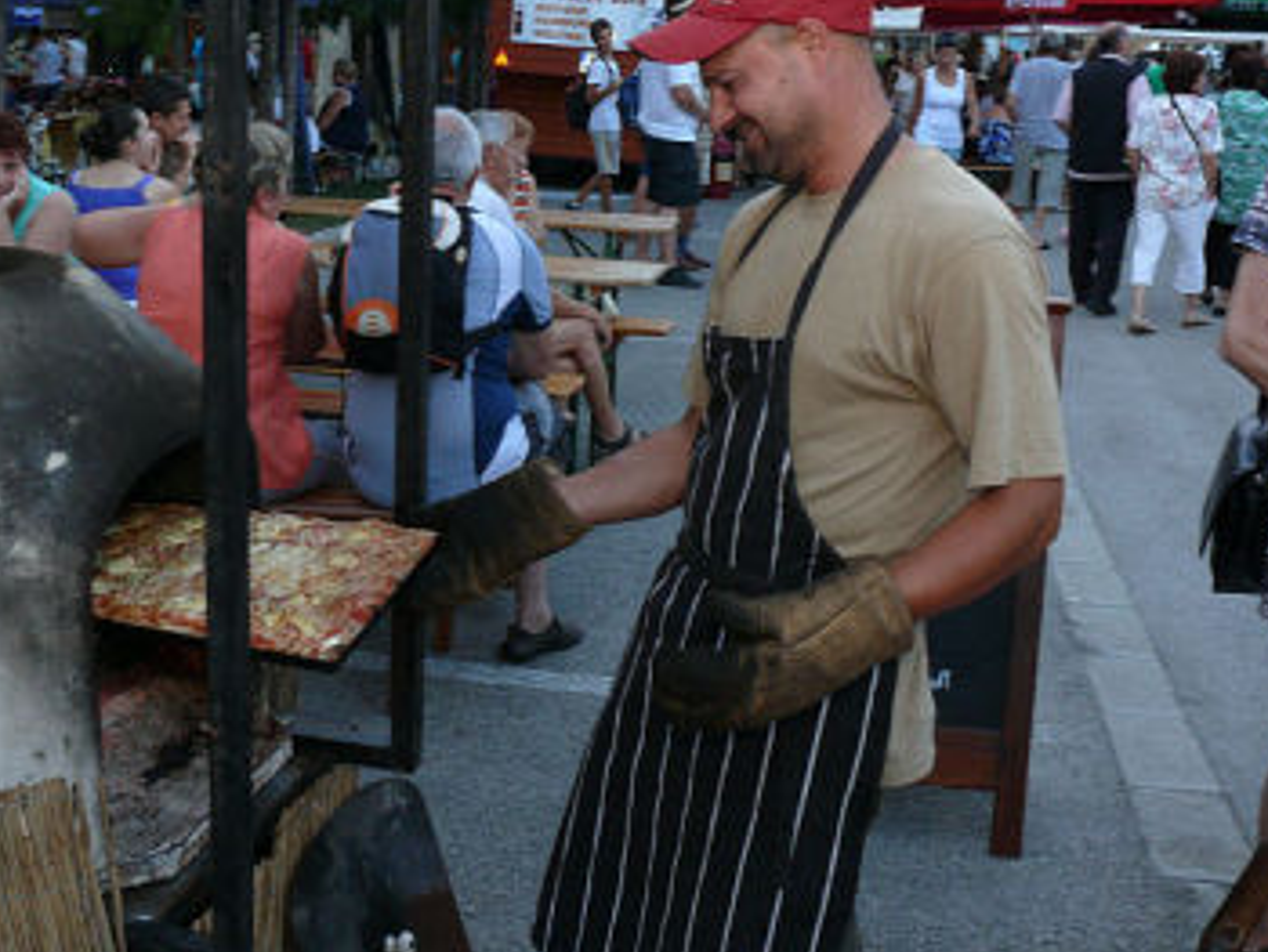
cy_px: 347
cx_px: 482
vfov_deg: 32.0
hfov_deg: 41.8
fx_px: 1650
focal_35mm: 45
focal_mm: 7.4
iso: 100
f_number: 4
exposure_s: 1/30
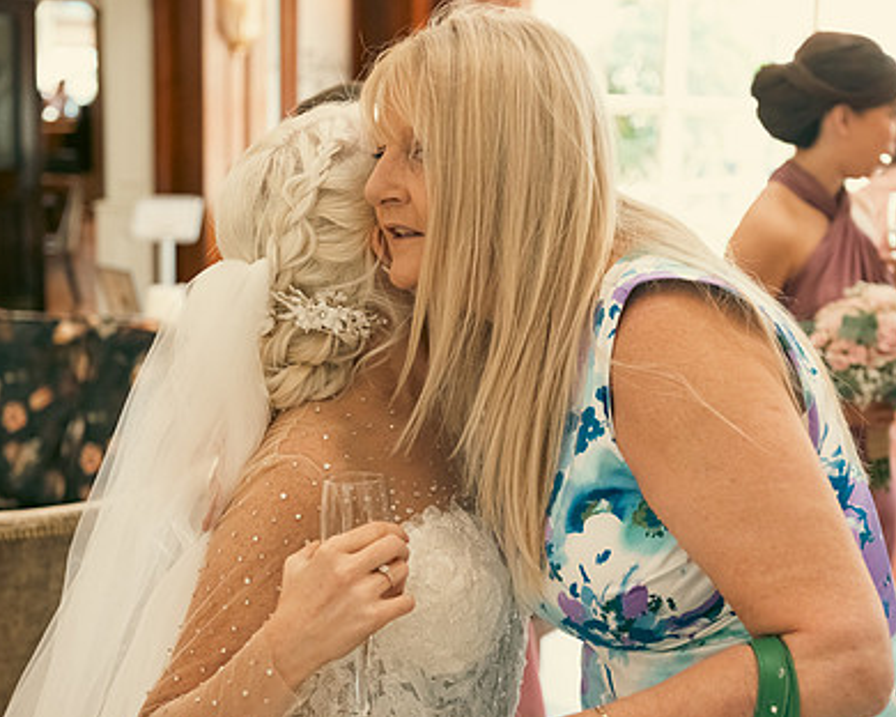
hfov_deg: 28.3
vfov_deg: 22.8
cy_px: 332
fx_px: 1777
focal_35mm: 67
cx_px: 508
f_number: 3.5
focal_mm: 48
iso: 1000
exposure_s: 1/160
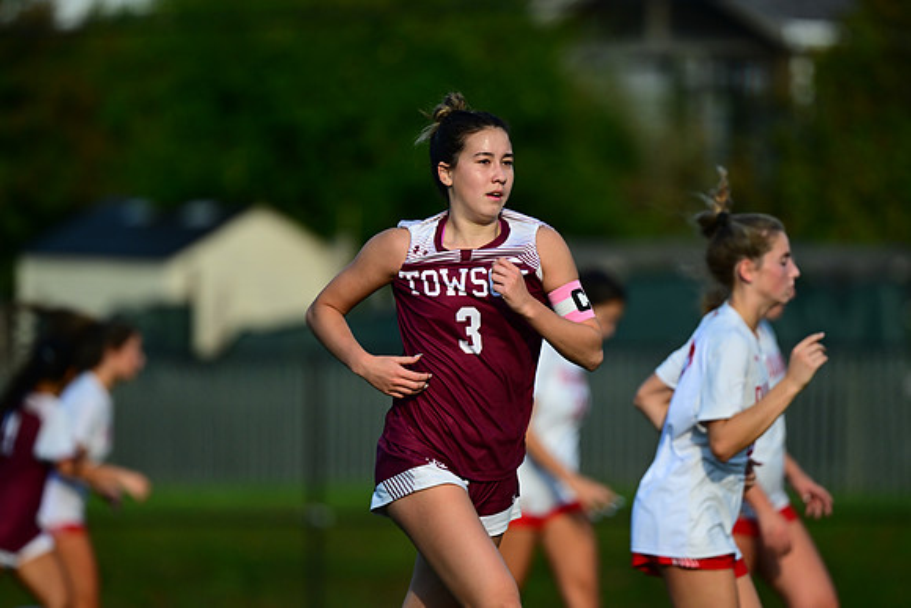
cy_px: 304
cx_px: 456
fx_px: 12655
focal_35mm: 500
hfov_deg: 4.1
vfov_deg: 2.8
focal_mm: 500
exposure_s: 1/2000
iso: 720
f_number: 5.6
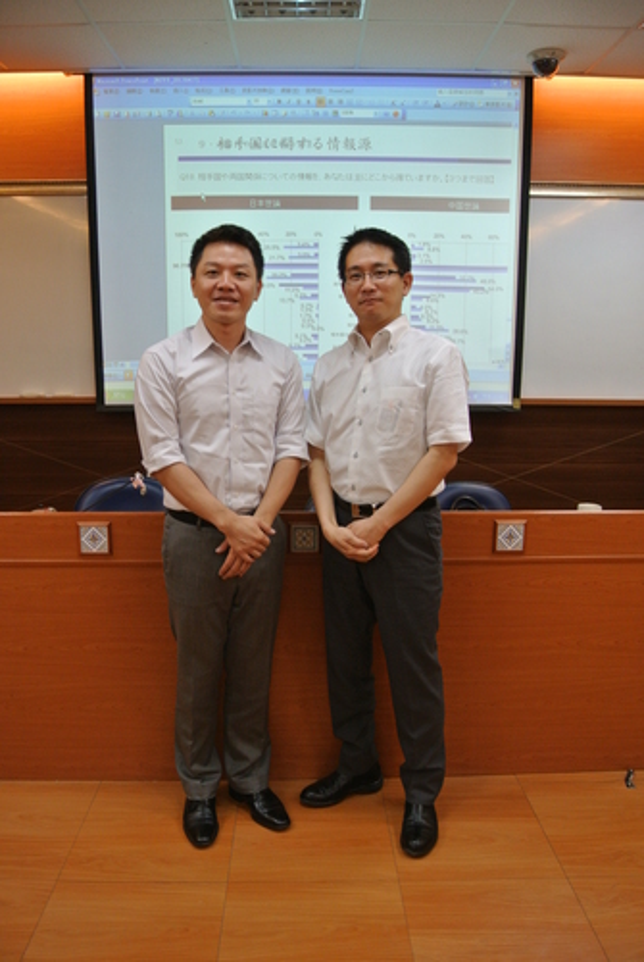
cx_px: 322
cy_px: 481
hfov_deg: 48.1
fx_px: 722
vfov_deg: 67.3
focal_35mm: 27
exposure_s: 1/60
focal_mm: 10
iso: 280
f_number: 3.5
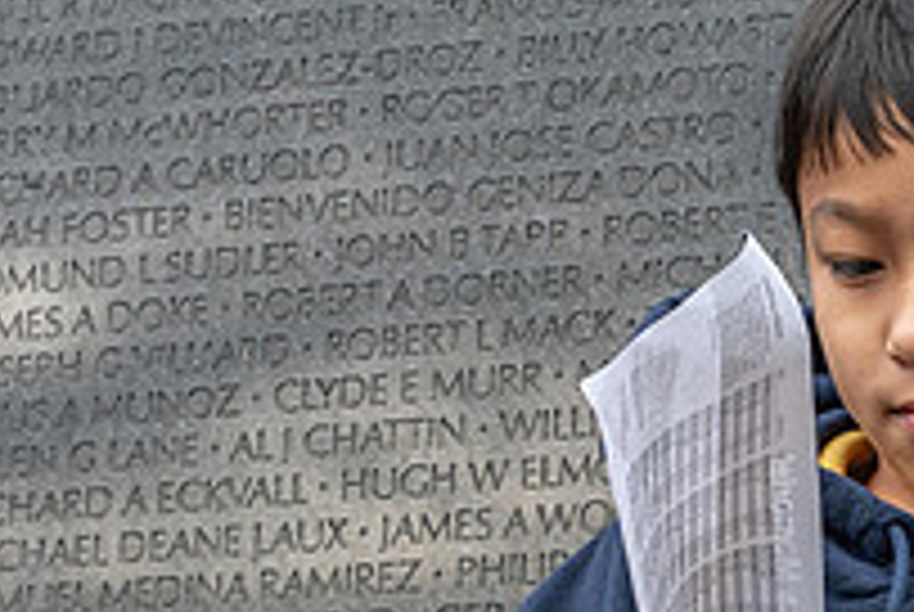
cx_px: 976
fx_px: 6382
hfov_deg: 8.1
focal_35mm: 251
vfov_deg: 5.5
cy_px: 502
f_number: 8
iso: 560
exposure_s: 1/400
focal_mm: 70
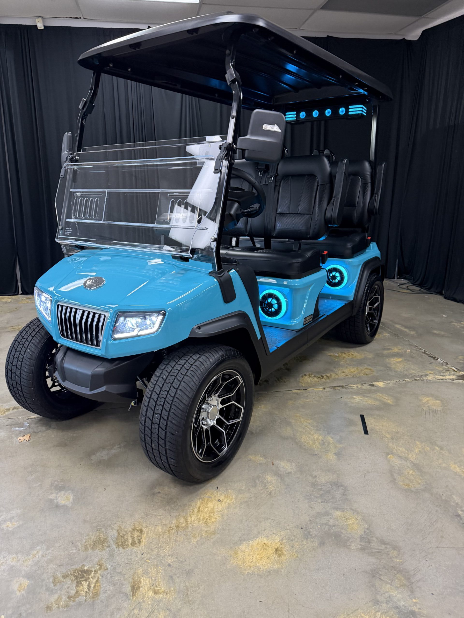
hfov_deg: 56.8
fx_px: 429
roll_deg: +0.2
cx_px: 232
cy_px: 309
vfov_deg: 71.6
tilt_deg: -14.7
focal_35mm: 24
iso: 320
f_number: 1.78
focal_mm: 6.76
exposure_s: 1/60
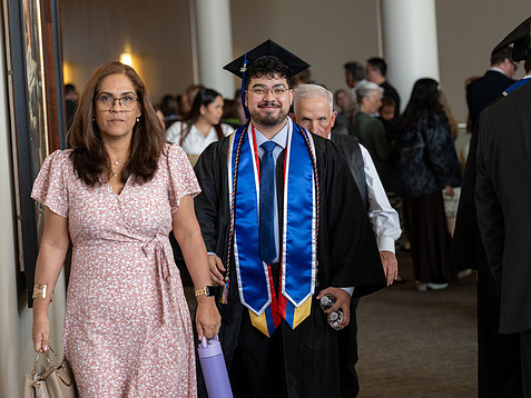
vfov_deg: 13.1
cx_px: 232
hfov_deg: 17.4
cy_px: 150
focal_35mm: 113
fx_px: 1734
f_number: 2.8
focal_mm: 74
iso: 400
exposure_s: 1/320
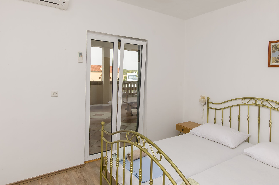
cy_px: 77
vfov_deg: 56.7
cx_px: 151
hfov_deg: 78.5
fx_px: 170
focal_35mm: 22
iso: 100
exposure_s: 1/125
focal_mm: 10
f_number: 7.1
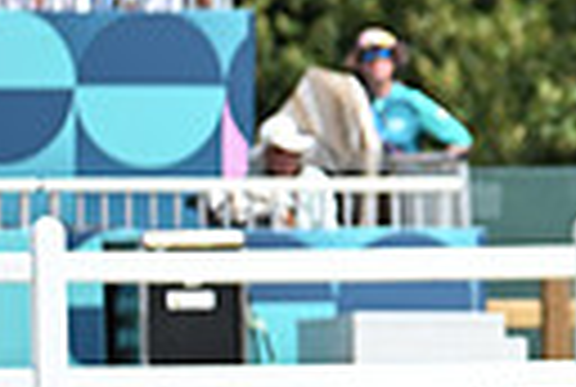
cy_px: 11
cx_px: 1233
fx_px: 18138
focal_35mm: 1131
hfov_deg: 1.8
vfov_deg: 1.2
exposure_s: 1/1250
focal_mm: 250
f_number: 4.5
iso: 200
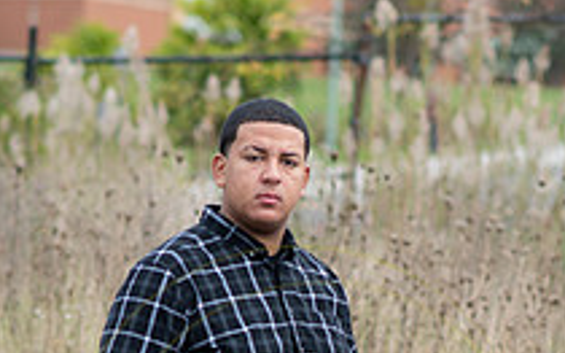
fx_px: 4263
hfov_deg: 7.6
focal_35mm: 277
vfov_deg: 4.7
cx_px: 312
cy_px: 493
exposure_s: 1/320
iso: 100
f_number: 2.8
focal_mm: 85
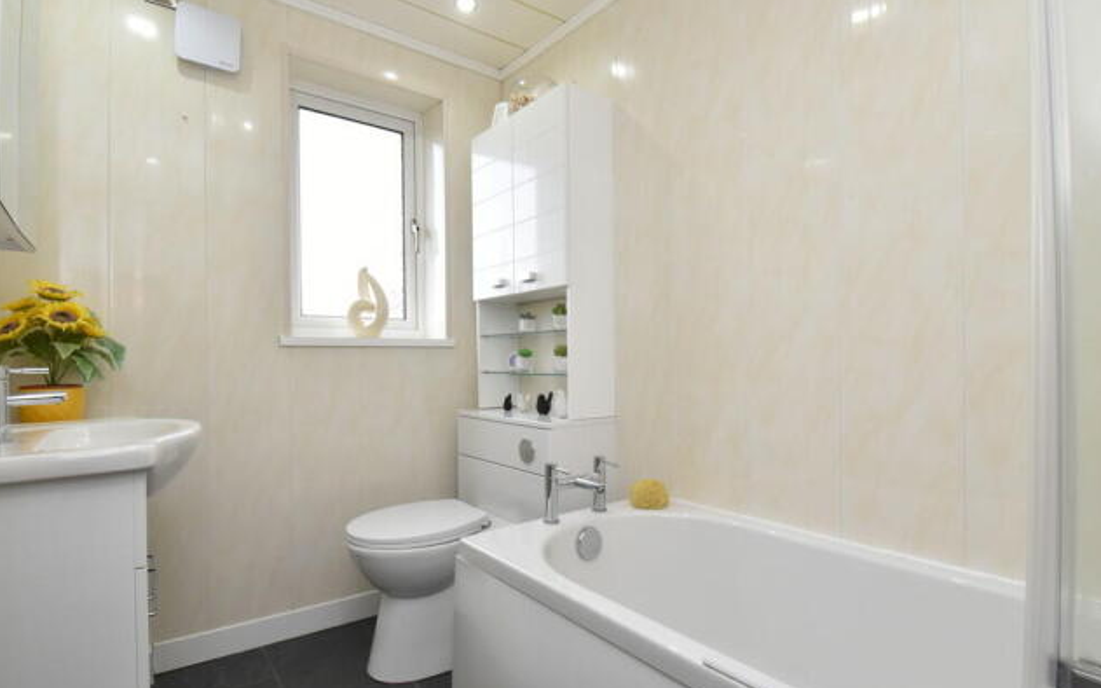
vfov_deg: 64.2
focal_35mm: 18
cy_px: 340
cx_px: 537
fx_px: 548
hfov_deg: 90.3
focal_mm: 11.5
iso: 800
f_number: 7.1
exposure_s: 1/60
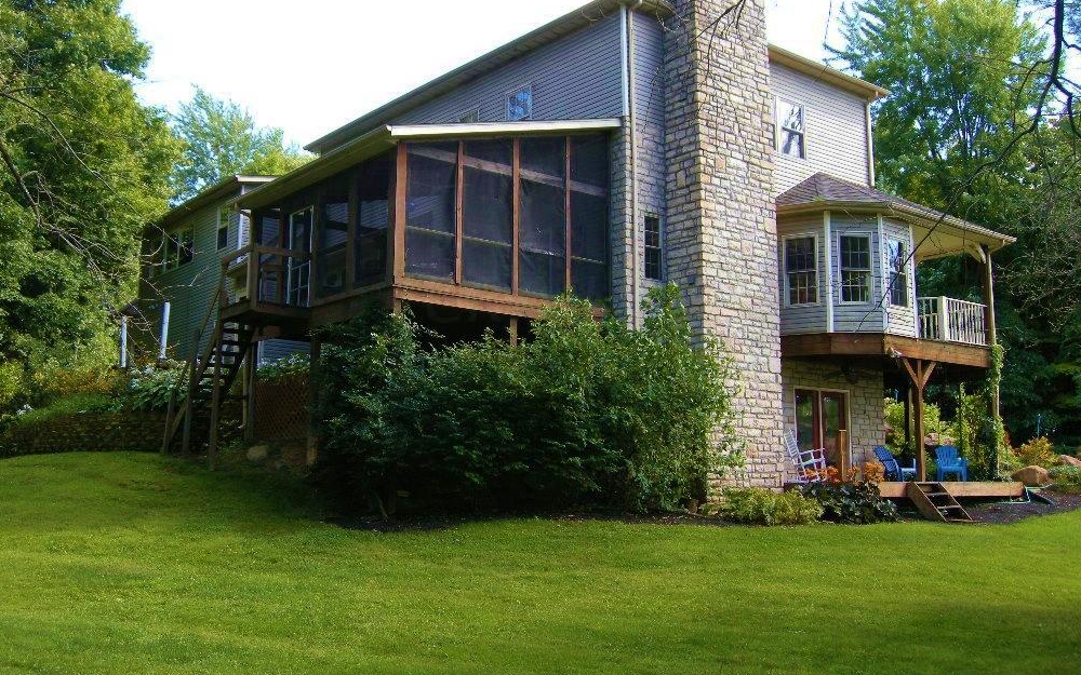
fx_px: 1120
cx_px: 535
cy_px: 299
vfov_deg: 33.5
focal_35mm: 38
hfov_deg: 51.5
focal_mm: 7.5
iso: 64
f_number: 3.8
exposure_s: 1/102
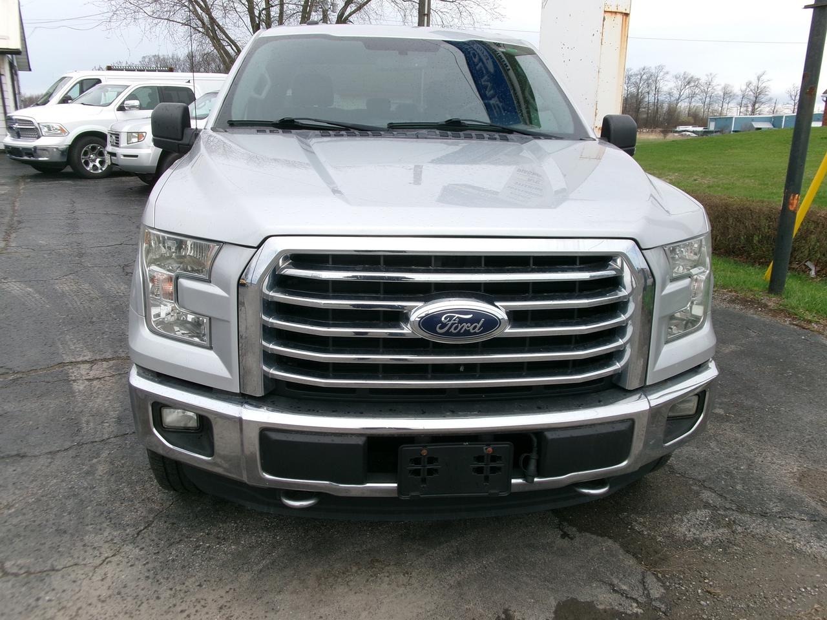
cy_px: 310
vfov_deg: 49.7
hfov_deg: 63.4
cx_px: 414
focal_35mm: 28
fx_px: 669
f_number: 10.8
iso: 100
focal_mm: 5.1
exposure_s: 1/85
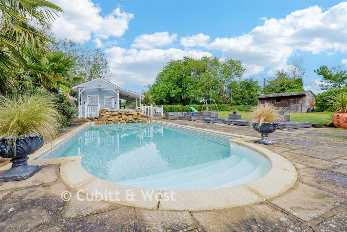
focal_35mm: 14
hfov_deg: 104.2
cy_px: 116
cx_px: 174
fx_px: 135
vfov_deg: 81.2
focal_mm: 14
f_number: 8
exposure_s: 1/320
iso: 100
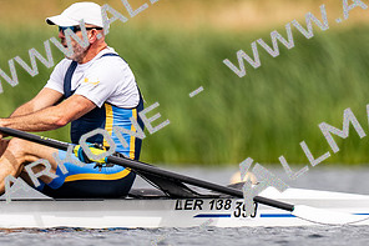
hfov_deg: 1.2
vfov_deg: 0.8
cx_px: 132
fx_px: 18060
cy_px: 99
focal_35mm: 1763
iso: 250
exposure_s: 1/2500
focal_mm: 600
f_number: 4
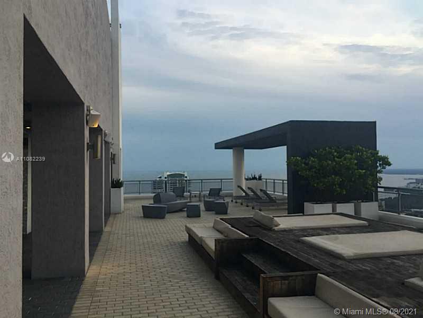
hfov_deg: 61.7
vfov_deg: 48.2
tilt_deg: +1.4
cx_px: 212
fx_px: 354
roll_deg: -0.3
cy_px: 159
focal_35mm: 29
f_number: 2.2
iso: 40
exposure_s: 1/120
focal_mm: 4.15
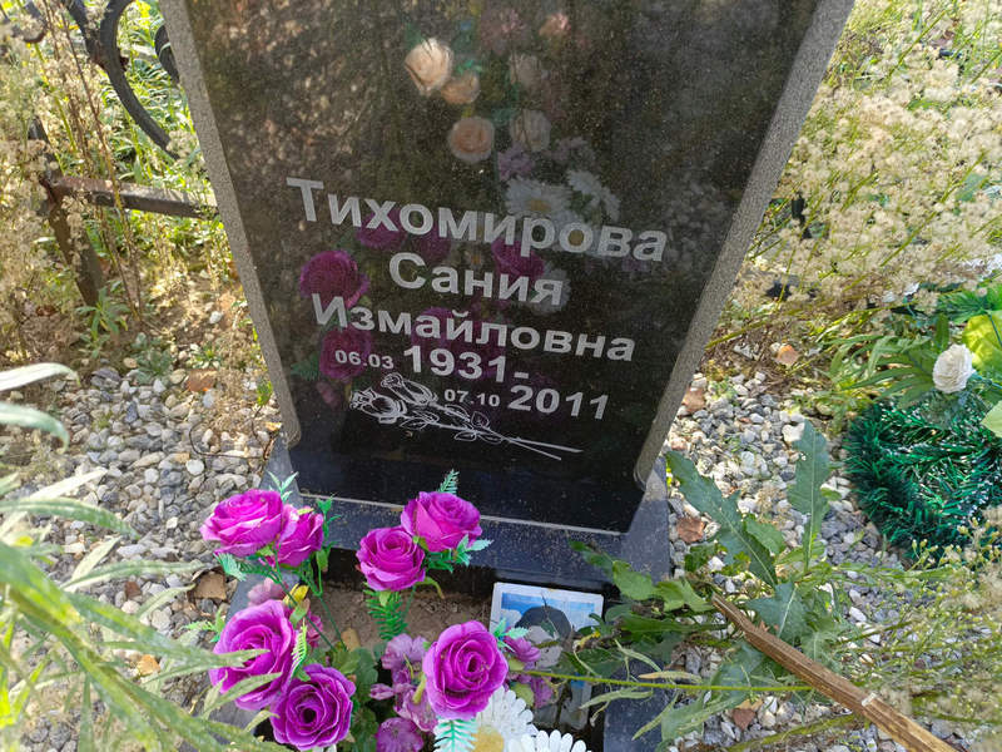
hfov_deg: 69.4
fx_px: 724
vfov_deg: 54.9
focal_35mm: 25
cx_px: 501
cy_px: 376
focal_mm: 4.76
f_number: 1.69
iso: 244
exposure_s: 1/120
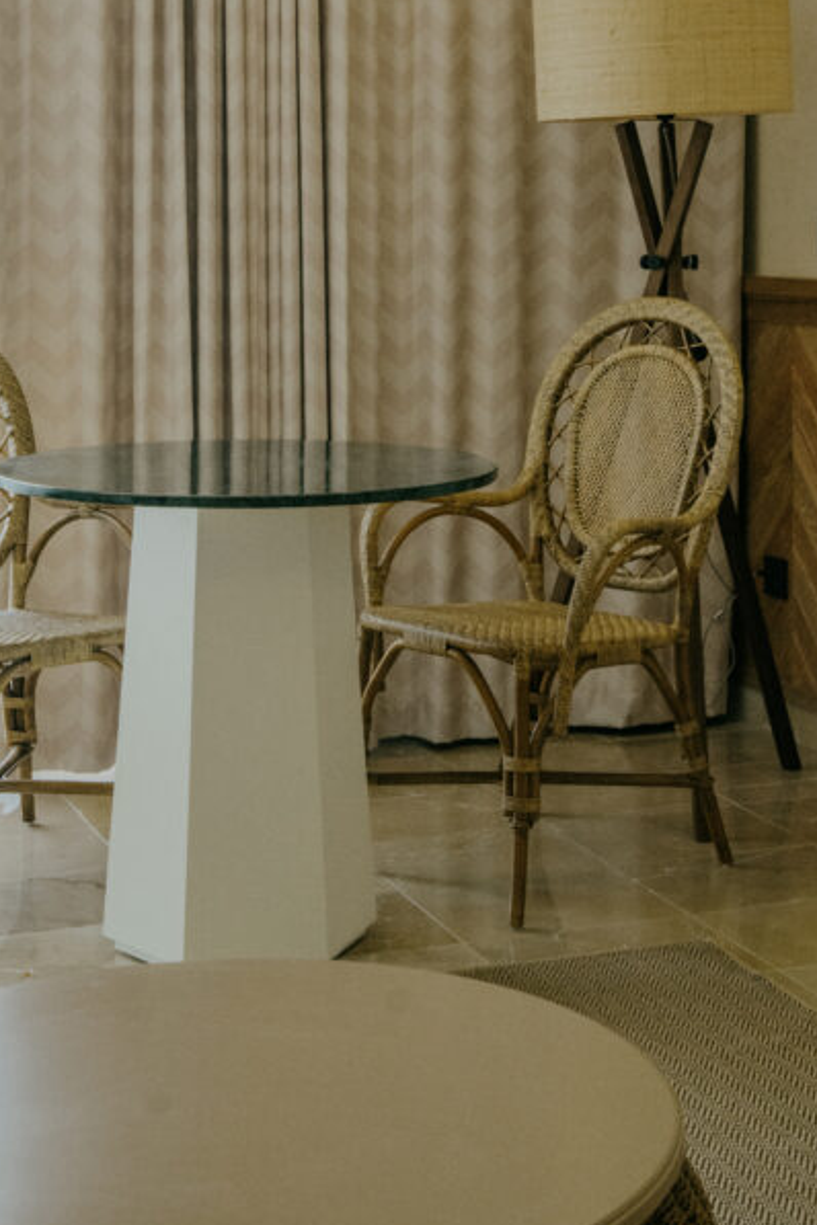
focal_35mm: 72
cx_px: 422
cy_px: 205
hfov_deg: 18.9
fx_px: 2451
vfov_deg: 27.4
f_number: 5.6
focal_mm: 42
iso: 1250
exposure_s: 1/60
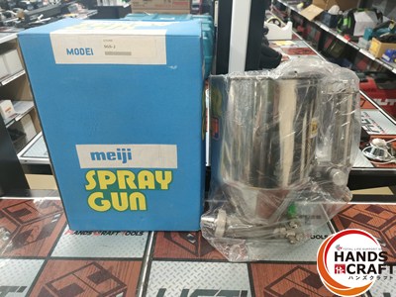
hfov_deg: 65.3
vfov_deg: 51.4
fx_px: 309
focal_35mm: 27
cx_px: 198
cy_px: 148
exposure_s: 1/50
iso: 281
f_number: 1.7
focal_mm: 4.73
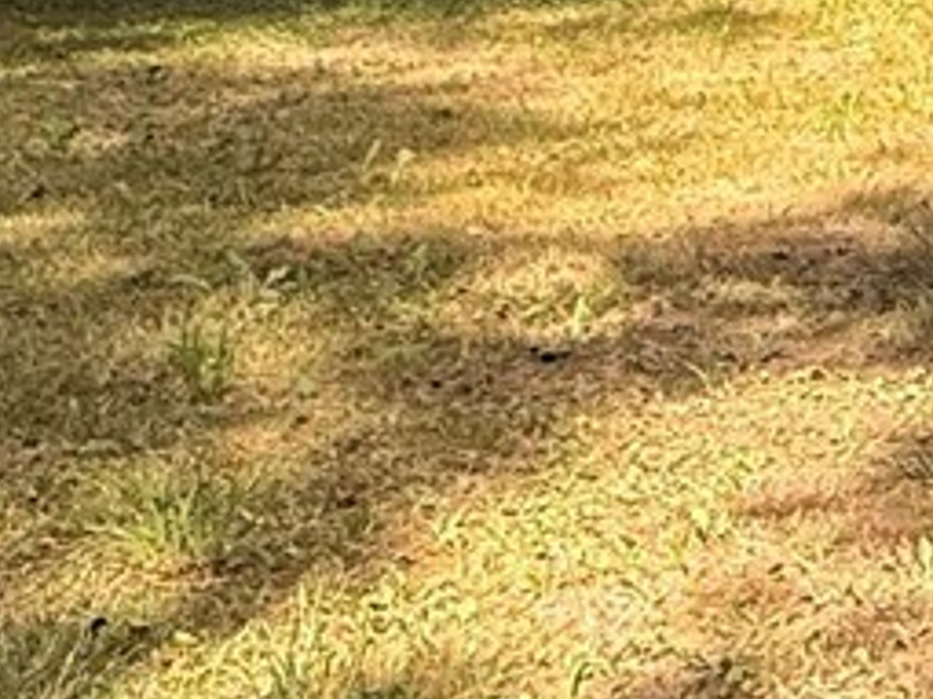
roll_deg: +0.1
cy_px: -117
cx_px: 1123
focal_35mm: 88
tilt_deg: -4.9
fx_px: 2371
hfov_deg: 20.8
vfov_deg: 16.2
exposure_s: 1/569
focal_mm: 2.22
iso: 64
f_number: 2.2
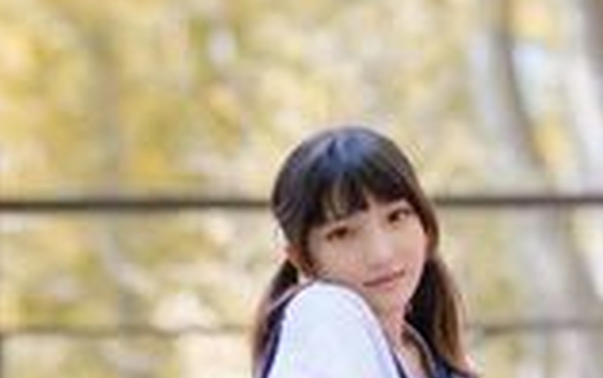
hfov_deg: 8.5
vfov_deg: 5.3
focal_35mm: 246
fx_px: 4046
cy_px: 176
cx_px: 324
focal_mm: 85
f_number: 2
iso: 100
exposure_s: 1/160
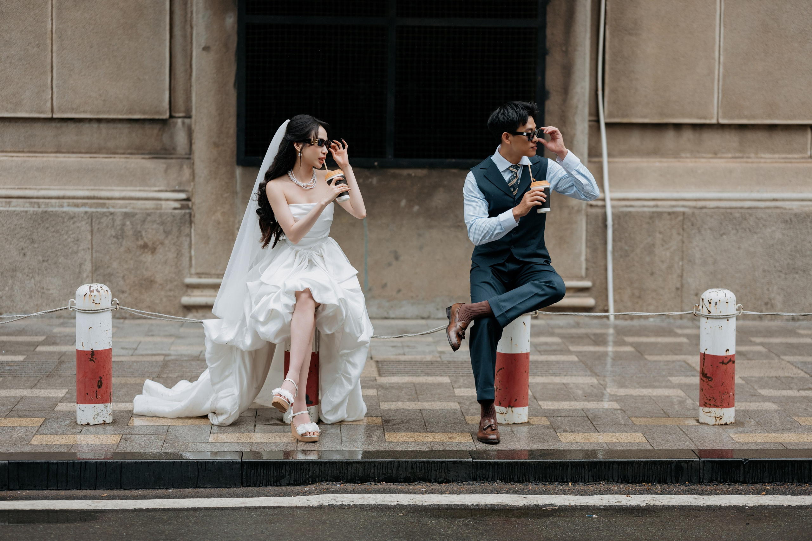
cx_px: 406
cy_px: 270
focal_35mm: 85
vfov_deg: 16.1
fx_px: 1917
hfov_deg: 23.9
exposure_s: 1/800
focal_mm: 85
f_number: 2.2
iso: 320
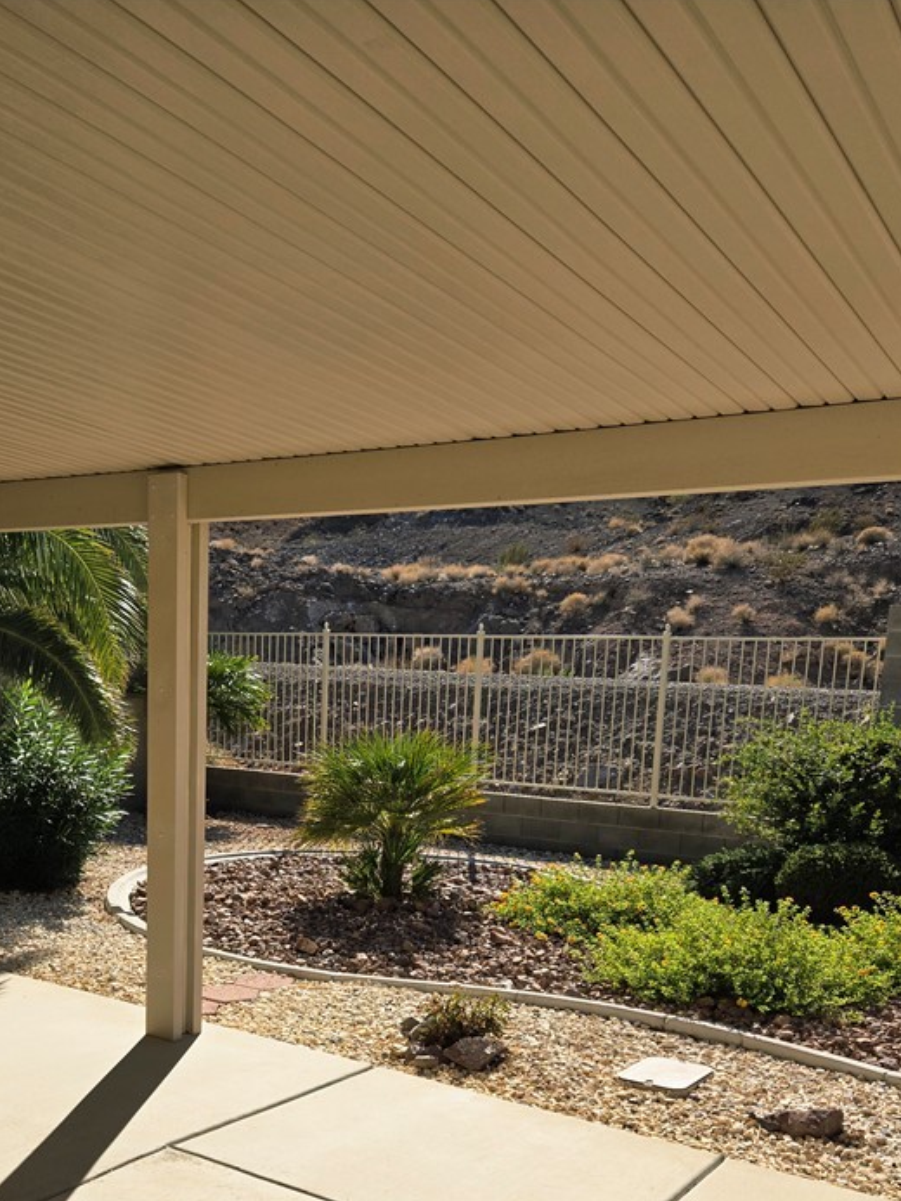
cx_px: 353
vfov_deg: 51.9
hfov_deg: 41.6
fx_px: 1180
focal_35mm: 34
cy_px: 882
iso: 25
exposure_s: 1/2500
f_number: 1.8
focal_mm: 5.4
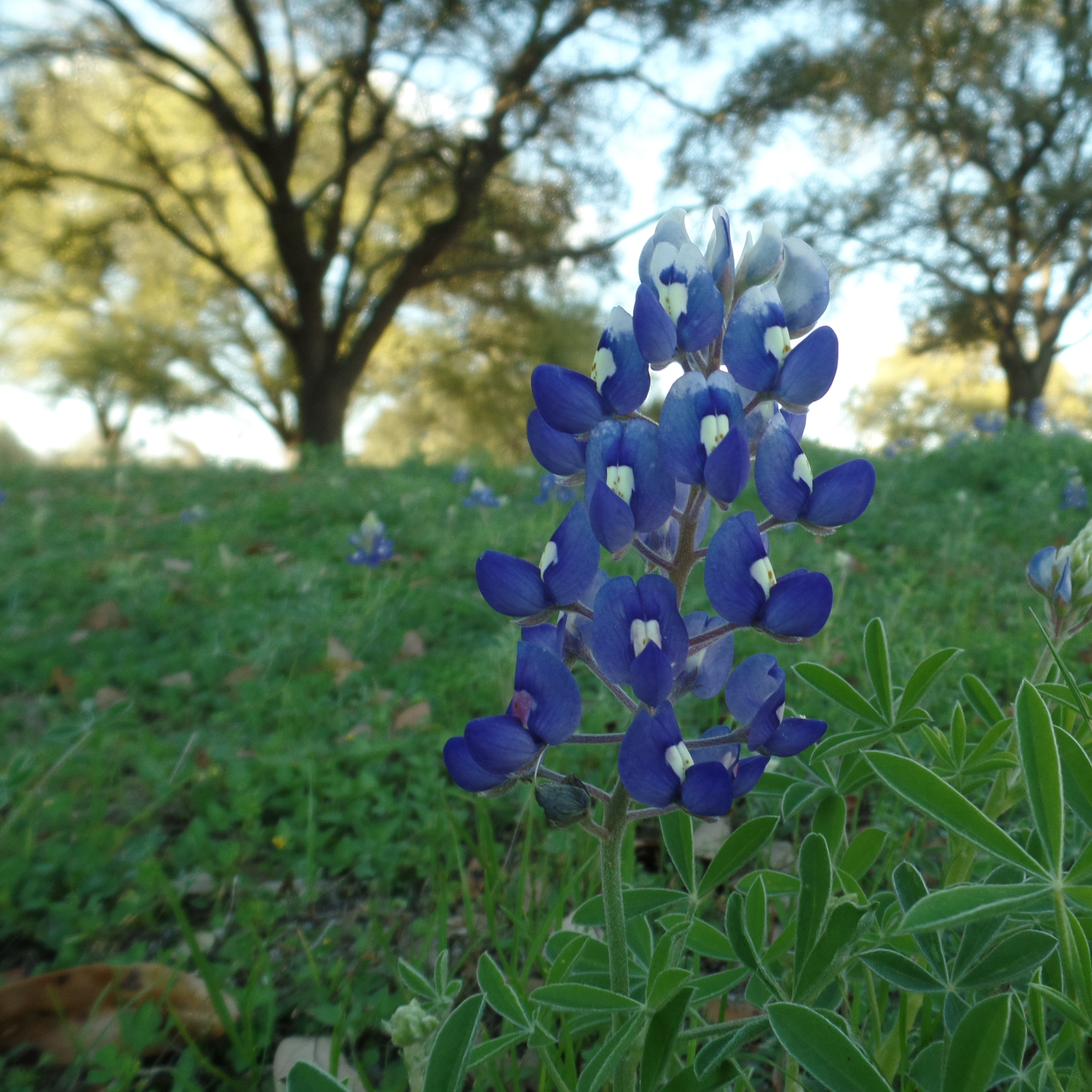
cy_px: 553
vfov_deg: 57.3
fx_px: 999
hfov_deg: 56.6
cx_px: 683
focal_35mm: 28
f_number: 3.5
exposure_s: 1/90
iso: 80
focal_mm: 4.1
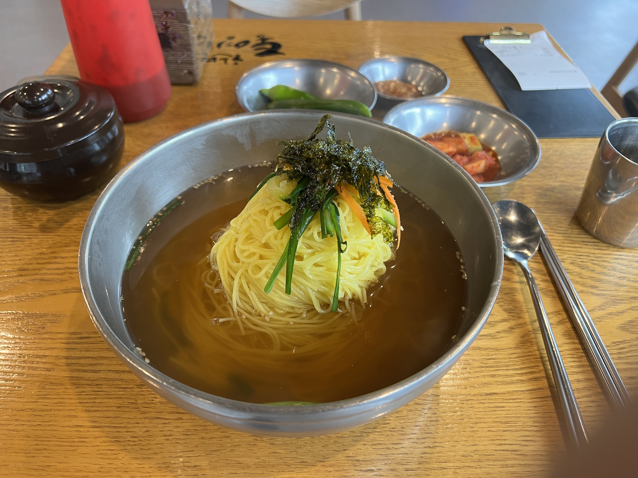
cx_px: 319
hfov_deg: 67.3
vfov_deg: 53.1
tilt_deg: -46.1
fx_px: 479
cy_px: 239
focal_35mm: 26
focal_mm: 5.7
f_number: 1.5
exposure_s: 1/60
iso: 100
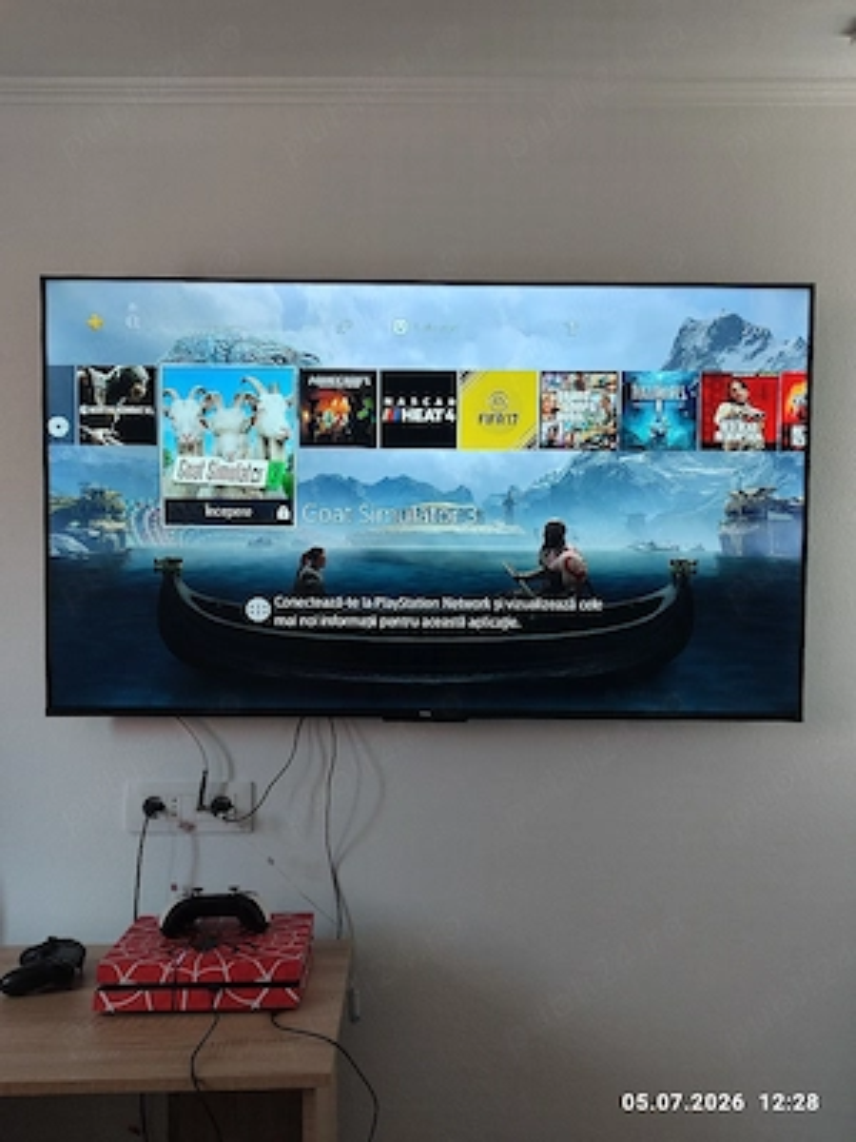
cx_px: 428
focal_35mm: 24
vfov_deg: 71.6
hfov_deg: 56.8
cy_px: 571
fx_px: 791
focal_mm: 5.89
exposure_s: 1/33
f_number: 1.89
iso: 258
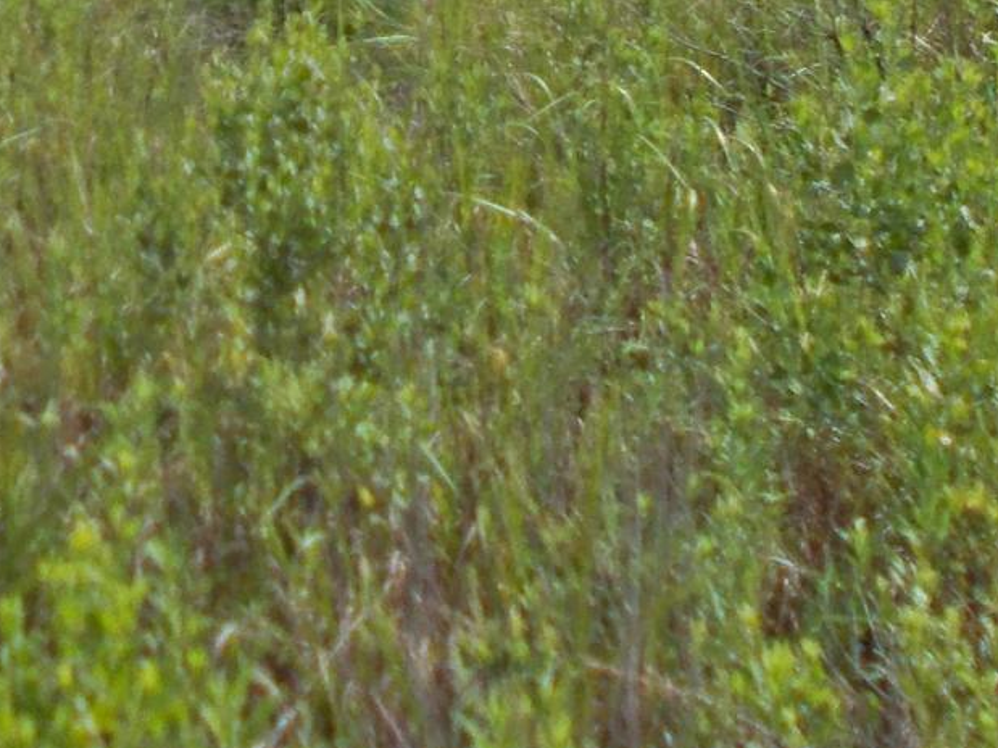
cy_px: -535
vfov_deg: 11.1
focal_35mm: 126
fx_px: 3632
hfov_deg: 15.6
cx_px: 214
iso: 80
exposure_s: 1/250
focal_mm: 4.6
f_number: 8
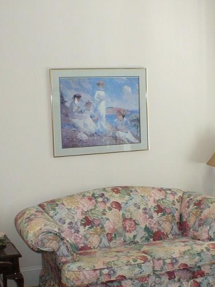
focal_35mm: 83
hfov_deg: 17.6
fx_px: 688
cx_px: 170
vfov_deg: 23.5
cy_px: 167
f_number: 3.2
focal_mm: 6.7
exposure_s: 1/30
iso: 200
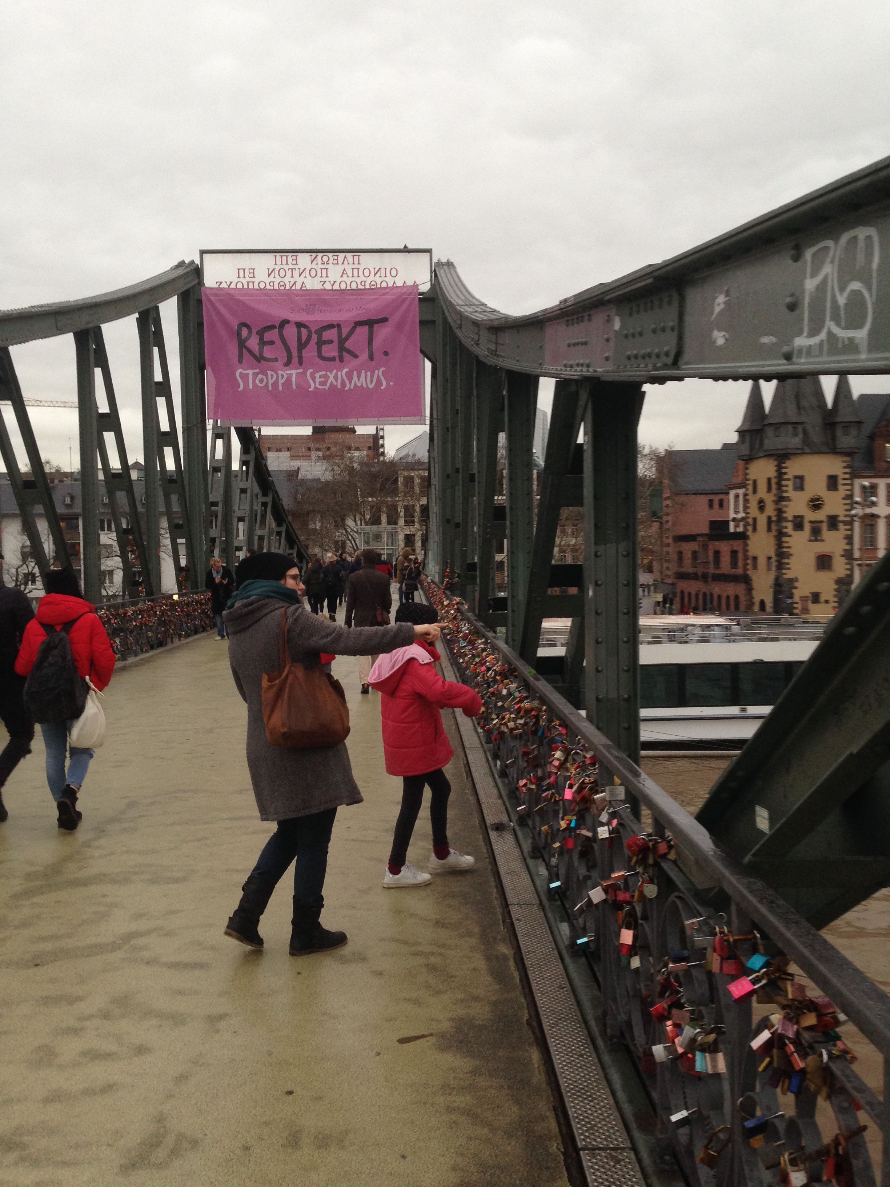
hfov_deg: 42.9
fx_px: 1131
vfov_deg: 55.4
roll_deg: +0.2
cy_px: 594
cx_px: 445
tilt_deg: -2.4
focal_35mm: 33
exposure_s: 1/120
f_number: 2.4
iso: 80
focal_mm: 4.12
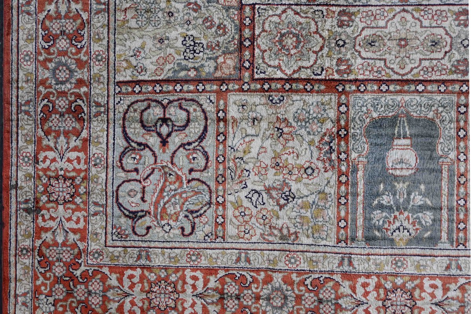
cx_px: 236
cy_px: 157
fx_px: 726
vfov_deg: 24.4
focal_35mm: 56
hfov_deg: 35.9
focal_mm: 37
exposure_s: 1/250
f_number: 5.3
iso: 320
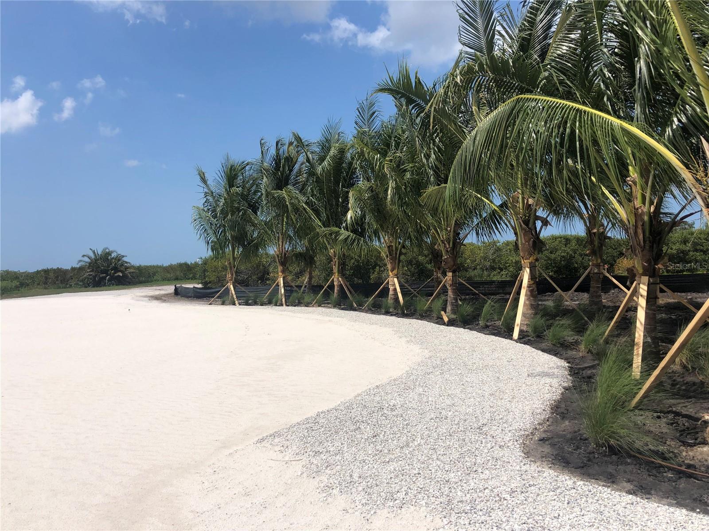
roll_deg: +1.9
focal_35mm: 28
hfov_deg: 63.4
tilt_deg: -0.8
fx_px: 573
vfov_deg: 49.7
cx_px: 354
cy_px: 266
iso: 25
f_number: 1.8
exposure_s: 1/4878
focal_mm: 4
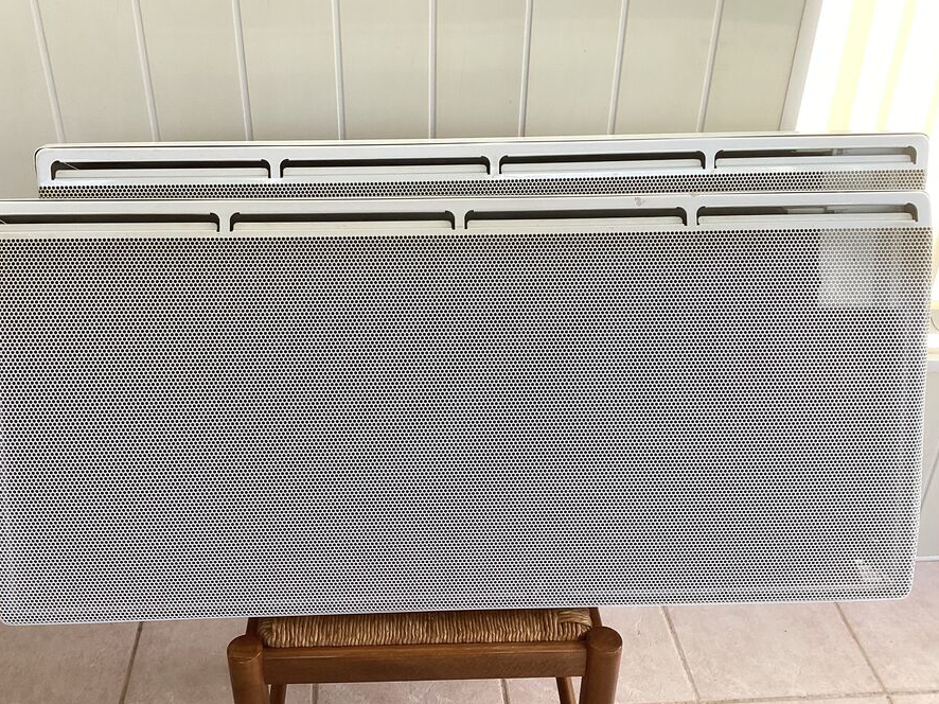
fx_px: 949
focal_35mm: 35
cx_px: 424
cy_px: 359
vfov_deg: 40.7
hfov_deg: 52.6
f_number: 2.4
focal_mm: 3.3
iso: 80
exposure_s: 1/120
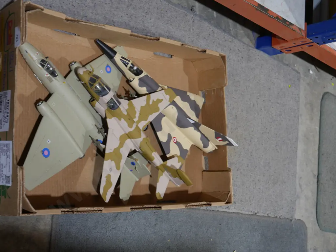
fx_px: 486
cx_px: 168
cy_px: 126
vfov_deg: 29.1
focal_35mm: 50
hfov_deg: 38.2
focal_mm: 25
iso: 400
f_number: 5.3
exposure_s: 1/60
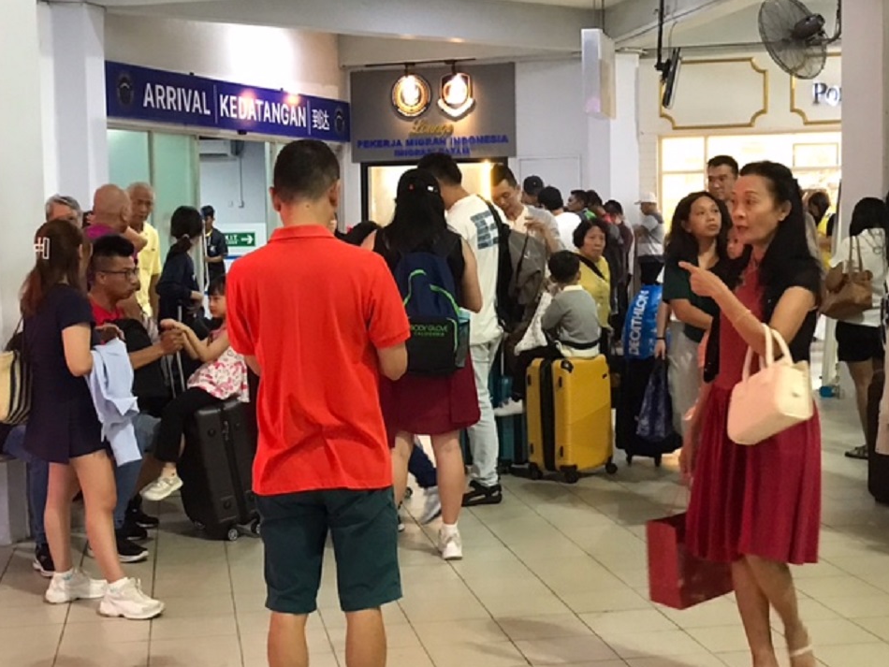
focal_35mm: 60
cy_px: 348
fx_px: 1541
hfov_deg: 32.2
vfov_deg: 24.4
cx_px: 449
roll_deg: +0.6
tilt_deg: -4.8
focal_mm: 6.6
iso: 800
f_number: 2.8
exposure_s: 1/50
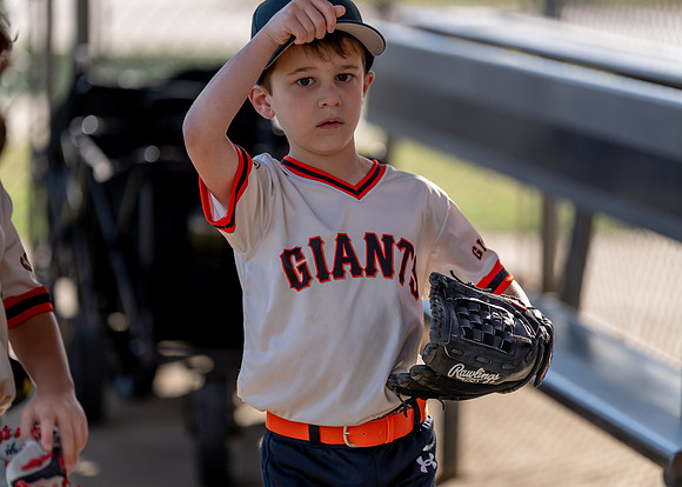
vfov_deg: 8.0
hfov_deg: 11.2
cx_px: 321
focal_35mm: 179
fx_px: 3471
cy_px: 241
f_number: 2.8
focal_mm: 167
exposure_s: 1/500
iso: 100
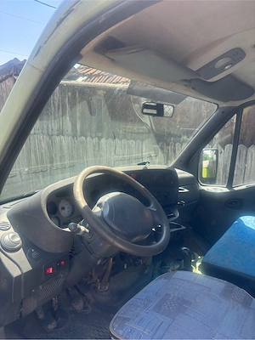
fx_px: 255
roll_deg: +0.7
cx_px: 128
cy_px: 170
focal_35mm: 26
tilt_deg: -13.8
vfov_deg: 67.3
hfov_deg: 53.1
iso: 50
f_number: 1.6
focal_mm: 5.96
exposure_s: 1/479
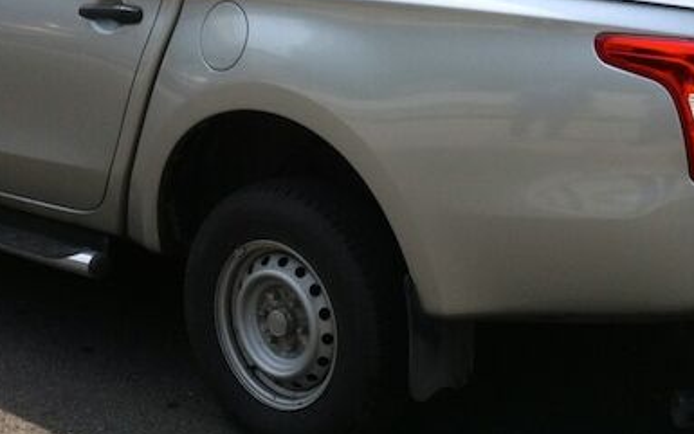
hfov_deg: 26.8
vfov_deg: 16.8
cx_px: 333
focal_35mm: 77
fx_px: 1457
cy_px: 92
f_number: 2.8
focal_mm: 3.85
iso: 80
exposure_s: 1/838
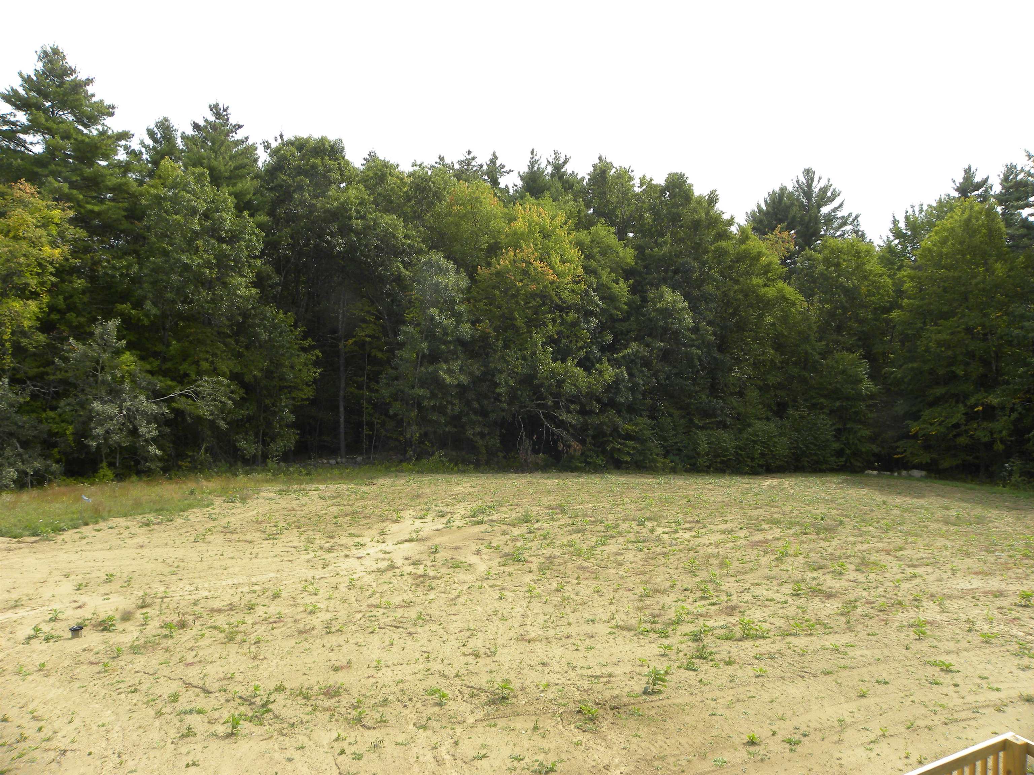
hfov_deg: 67.3
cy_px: 388
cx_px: 517
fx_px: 777
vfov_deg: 53.1
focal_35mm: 26
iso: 64
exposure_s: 1/193
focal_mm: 4.6
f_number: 4.5
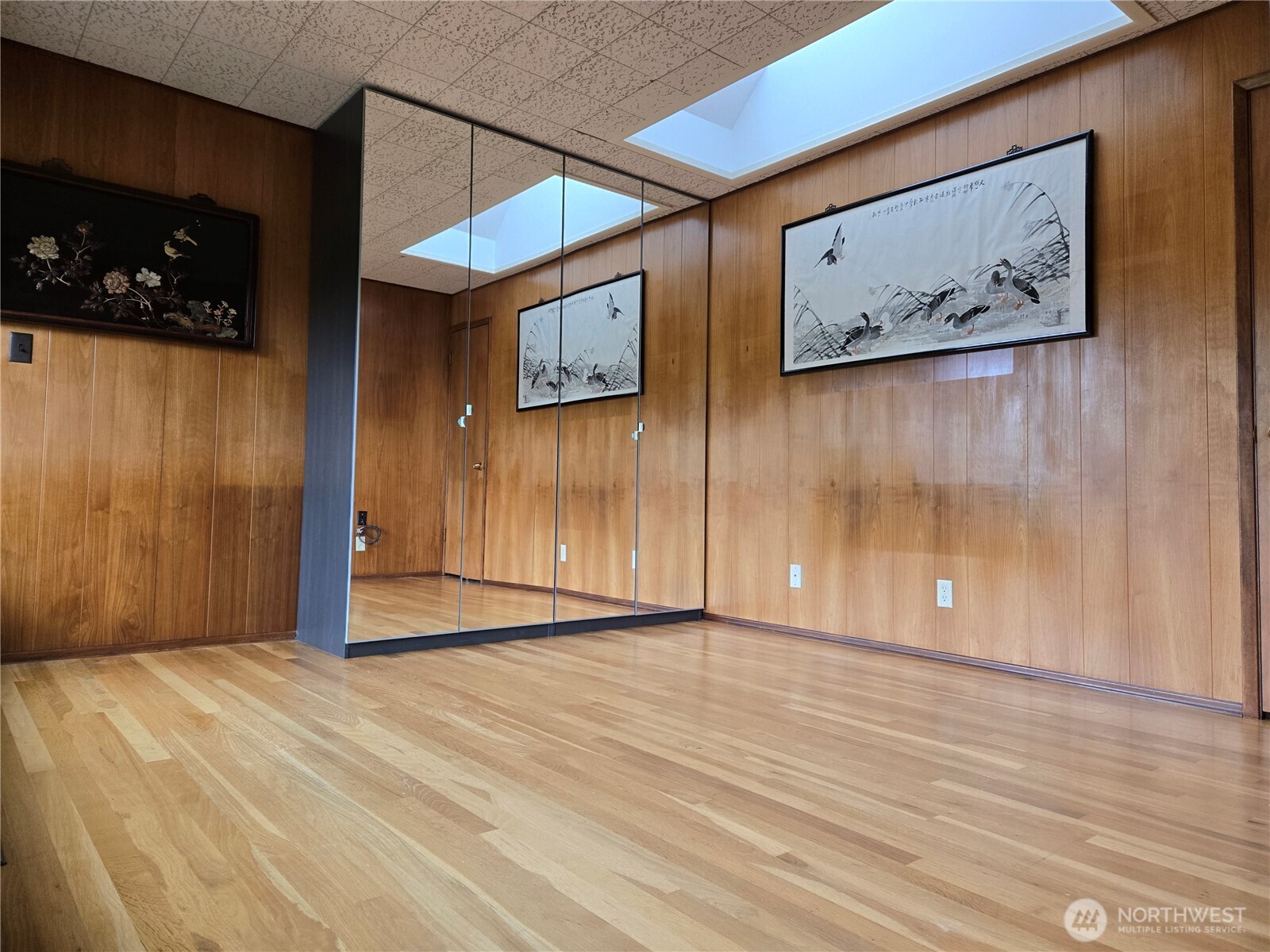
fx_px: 844
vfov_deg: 58.9
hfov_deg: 73.9
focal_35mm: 23
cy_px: 476
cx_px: 635
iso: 160
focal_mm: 5.4
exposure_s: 1/180
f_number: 1.8
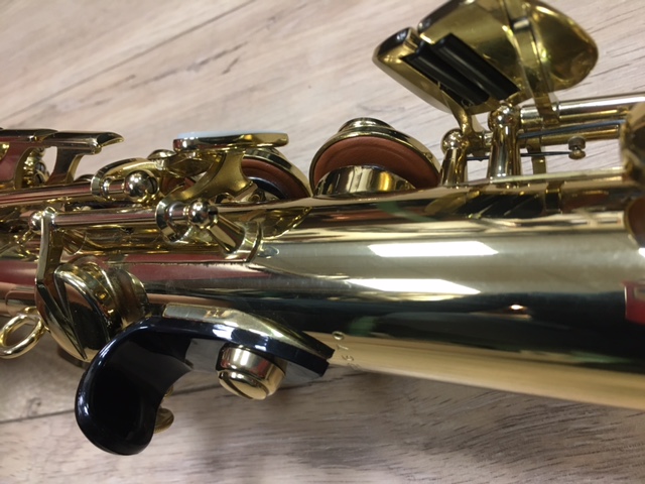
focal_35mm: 29
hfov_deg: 61.7
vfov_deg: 48.2
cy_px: 242
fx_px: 540
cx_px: 322
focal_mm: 4.15
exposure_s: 1/33
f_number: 2.2
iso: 160
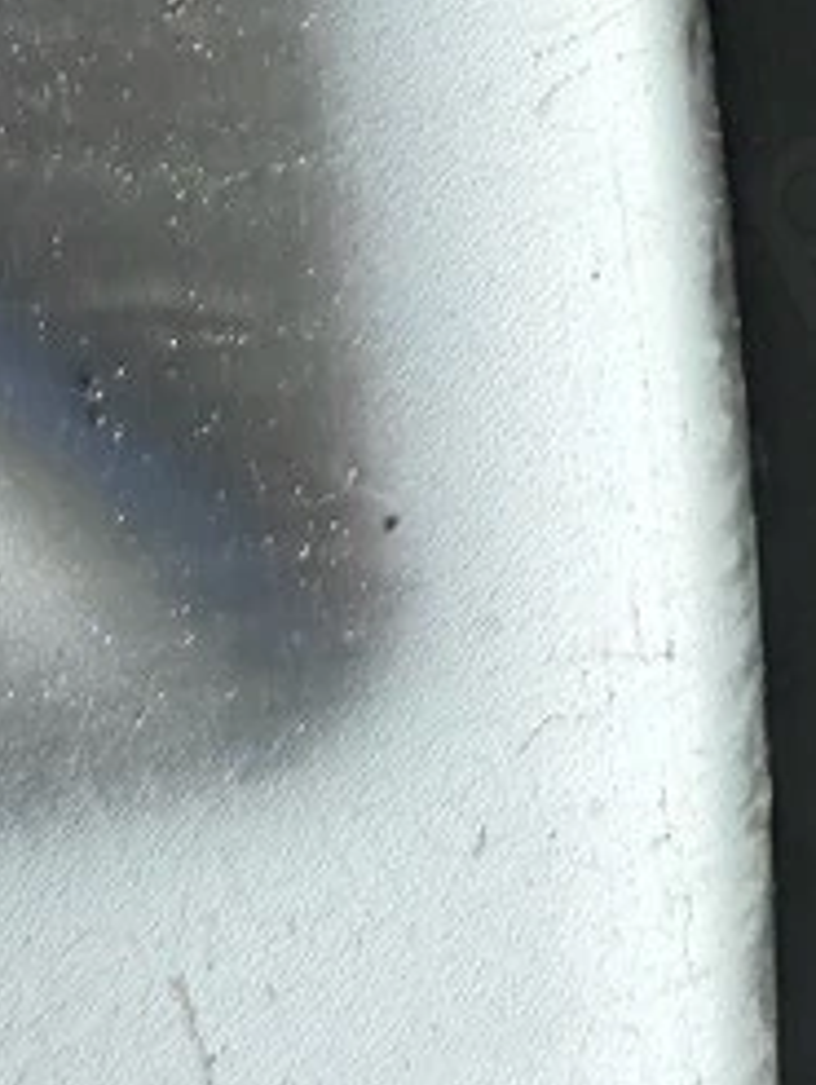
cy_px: -1050
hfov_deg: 10.7
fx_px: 4079
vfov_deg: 13.2
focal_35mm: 130
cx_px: 1495
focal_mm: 2.22
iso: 50
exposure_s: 1/215
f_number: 2.2
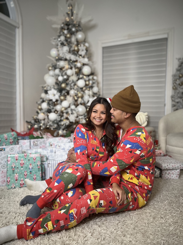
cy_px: 122
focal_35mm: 26
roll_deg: -0.6
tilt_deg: -2.8
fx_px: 183
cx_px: 92
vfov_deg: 67.3
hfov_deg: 53.1
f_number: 1.6
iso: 200
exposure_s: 1/60
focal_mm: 5.1
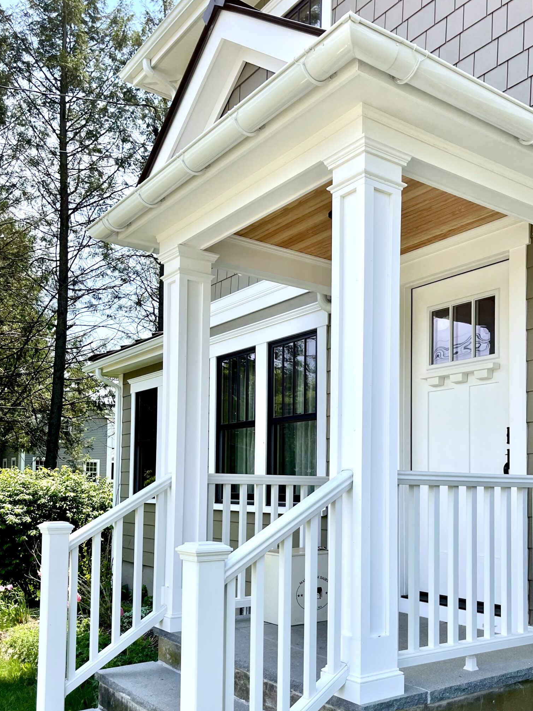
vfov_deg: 54.9
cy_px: 431
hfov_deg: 42.8
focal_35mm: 33
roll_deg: +0.3
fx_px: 677
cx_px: 305
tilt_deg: +3.6
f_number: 1.6
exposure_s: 1/1767
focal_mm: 5.1
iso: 32
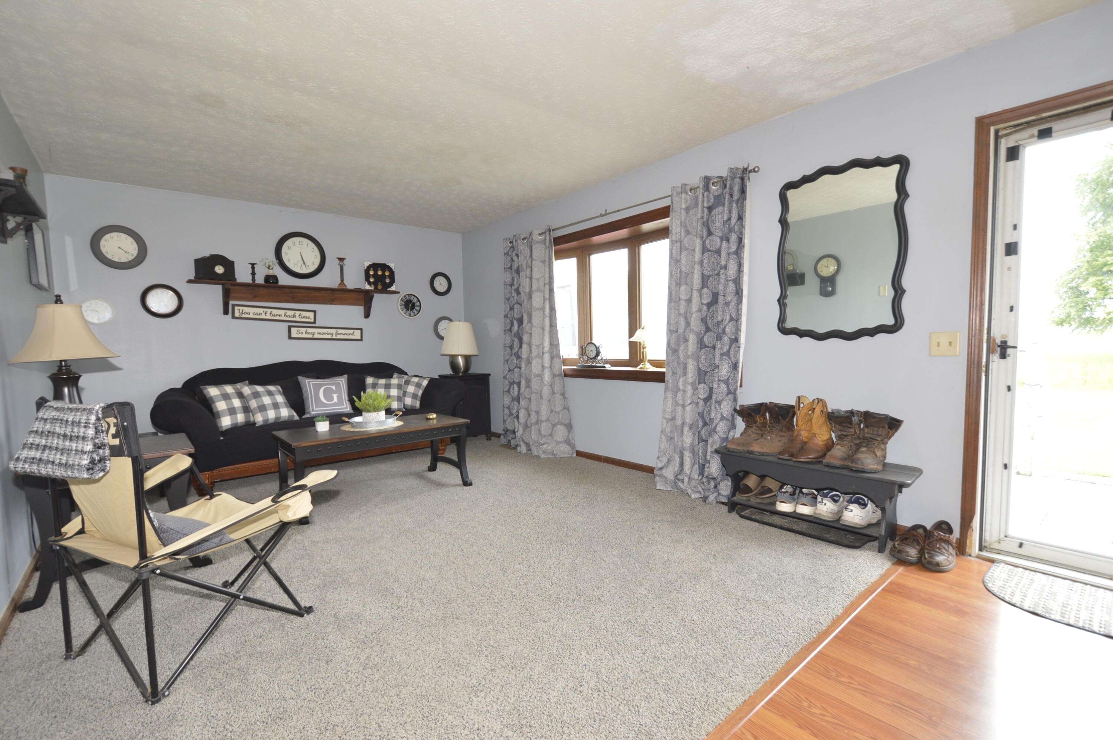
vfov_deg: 77.2
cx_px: 556
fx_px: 463
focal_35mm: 15
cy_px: 370
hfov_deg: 100.4
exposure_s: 1/80
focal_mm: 10
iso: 400
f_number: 4.5
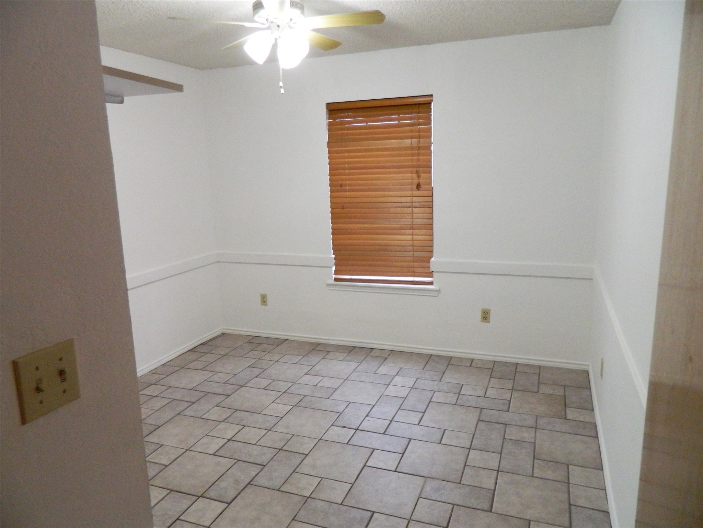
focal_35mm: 25
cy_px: 264
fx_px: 508
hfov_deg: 69.4
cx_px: 352
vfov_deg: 54.9
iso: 400
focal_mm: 4.5
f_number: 3.1
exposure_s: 1/60
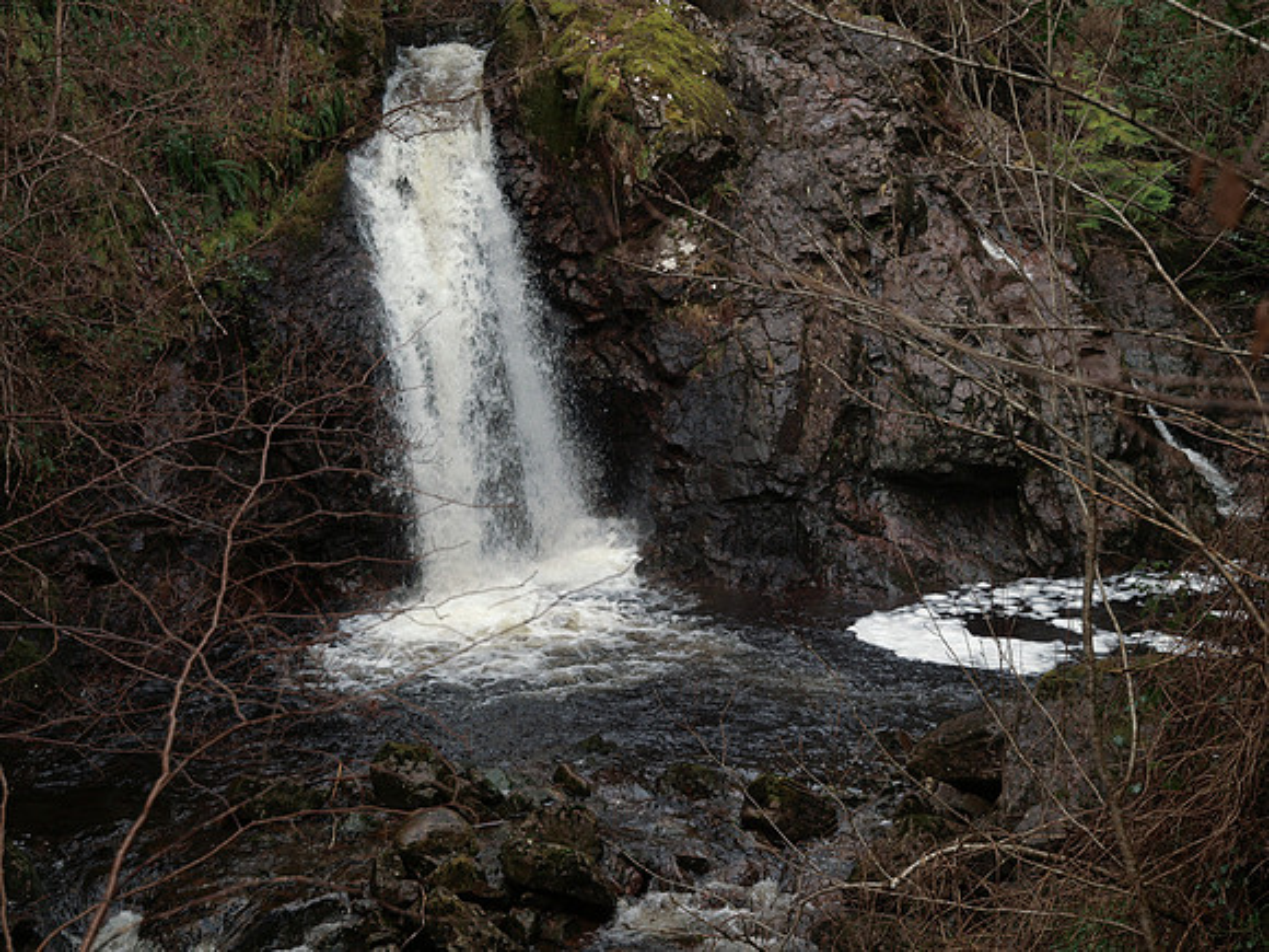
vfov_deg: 24.4
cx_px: 634
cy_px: 476
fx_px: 2200
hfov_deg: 32.2
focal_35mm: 60
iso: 100
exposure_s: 1/200
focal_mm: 30
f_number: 3.6
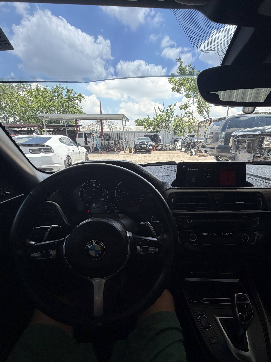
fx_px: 177
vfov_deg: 90.4
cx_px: 151
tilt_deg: -20.4
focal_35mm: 17
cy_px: 208
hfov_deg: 74.5
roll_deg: +0.2
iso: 50
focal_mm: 2.22
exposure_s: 1/502
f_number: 2.2
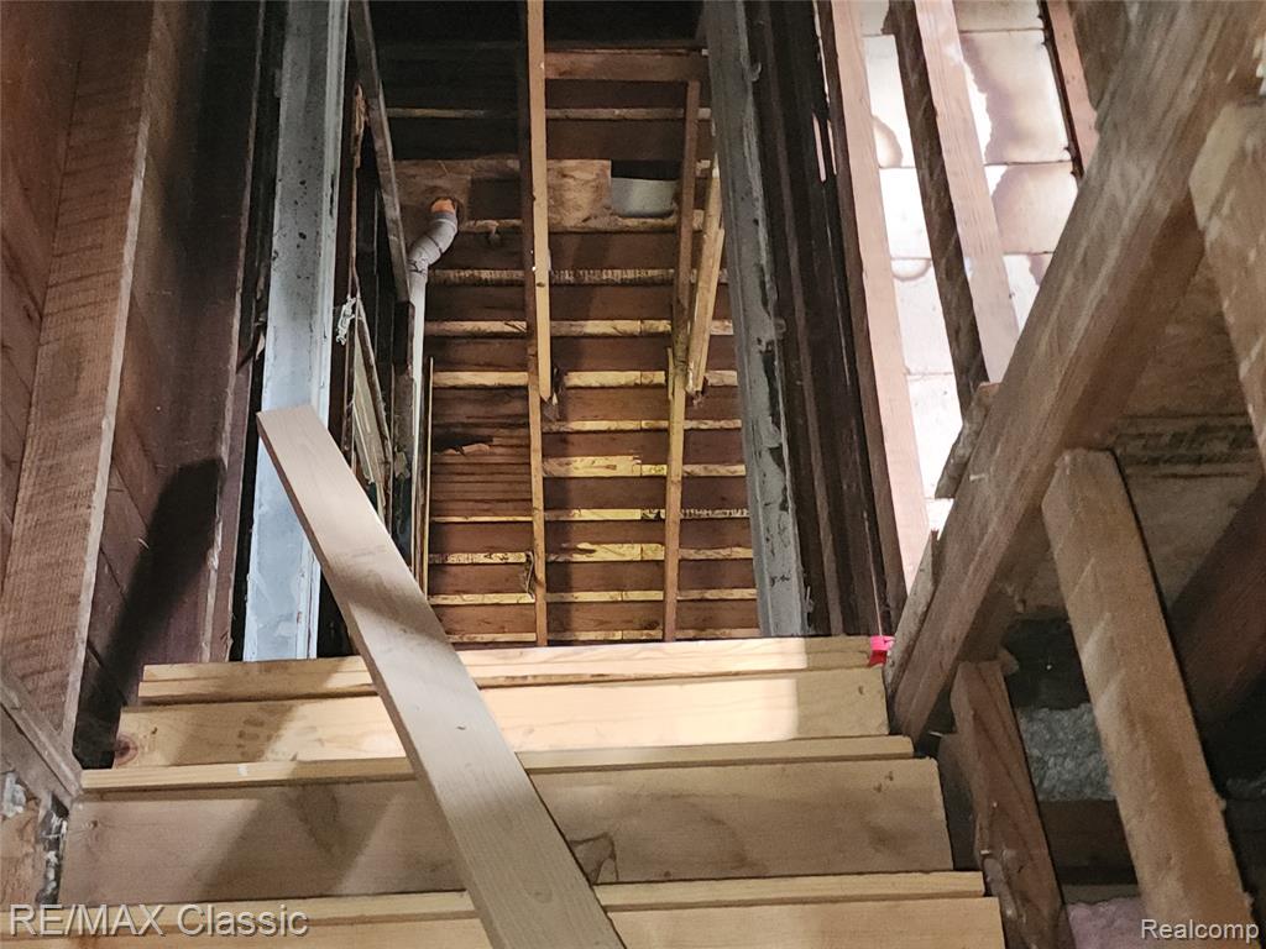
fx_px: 841
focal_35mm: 23
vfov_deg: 58.9
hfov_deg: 73.9
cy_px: 474
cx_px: 633
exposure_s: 1/8
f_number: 1.8
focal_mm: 6.4
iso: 500
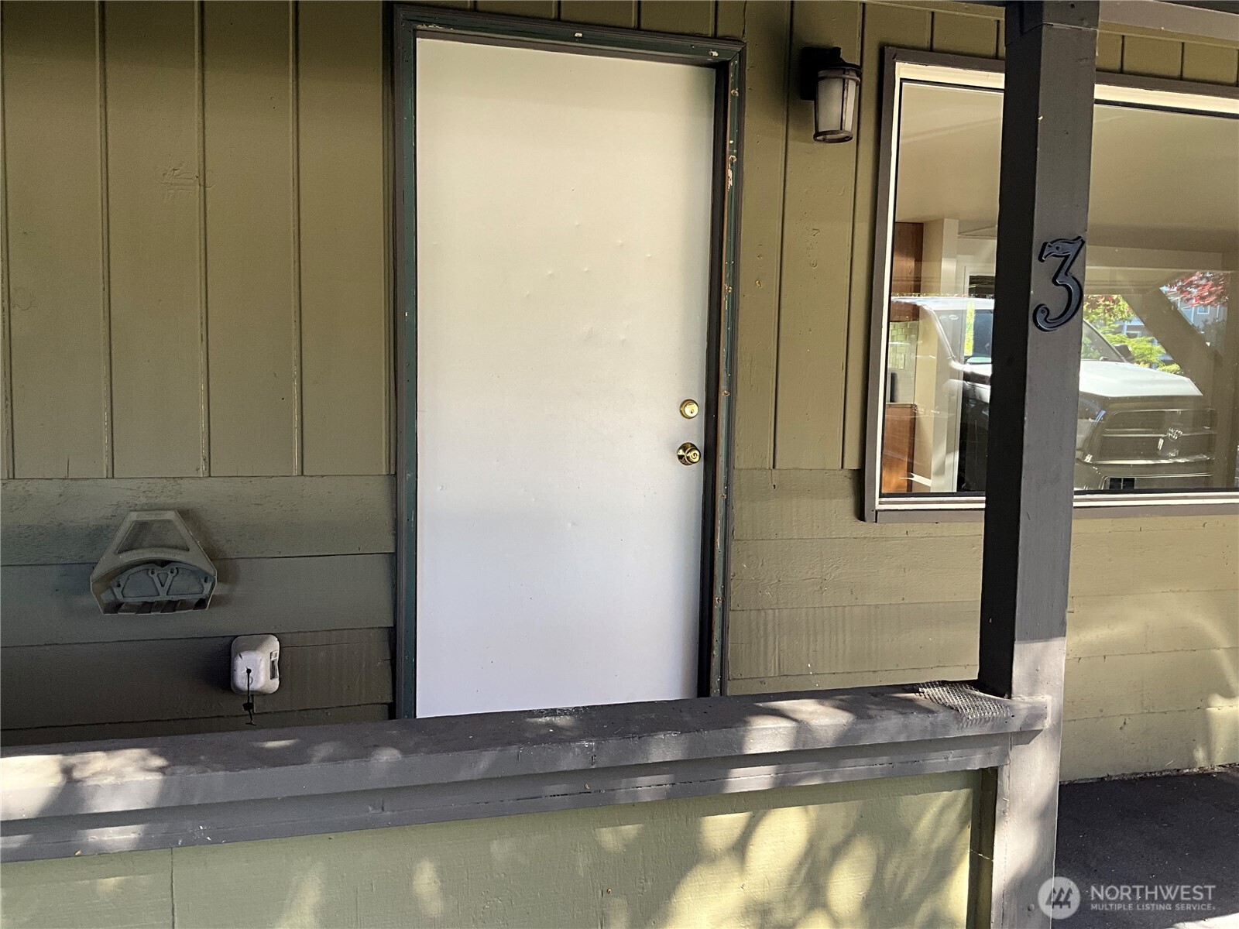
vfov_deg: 48.2
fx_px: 1038
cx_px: 620
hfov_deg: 61.7
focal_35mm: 29
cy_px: 464
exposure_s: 1/122
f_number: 1.8
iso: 50
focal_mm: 3
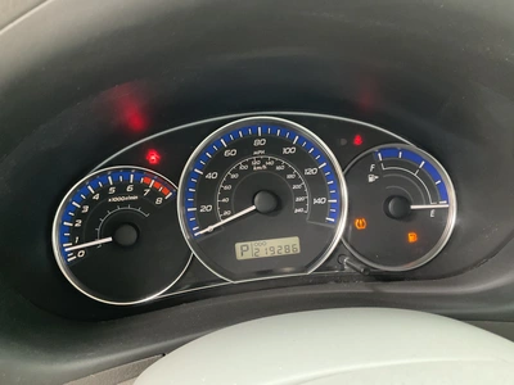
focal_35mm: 29
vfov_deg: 48.2
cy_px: 192
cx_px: 257
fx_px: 431
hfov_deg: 61.7
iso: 320
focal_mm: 3
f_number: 1.8
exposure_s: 1/50
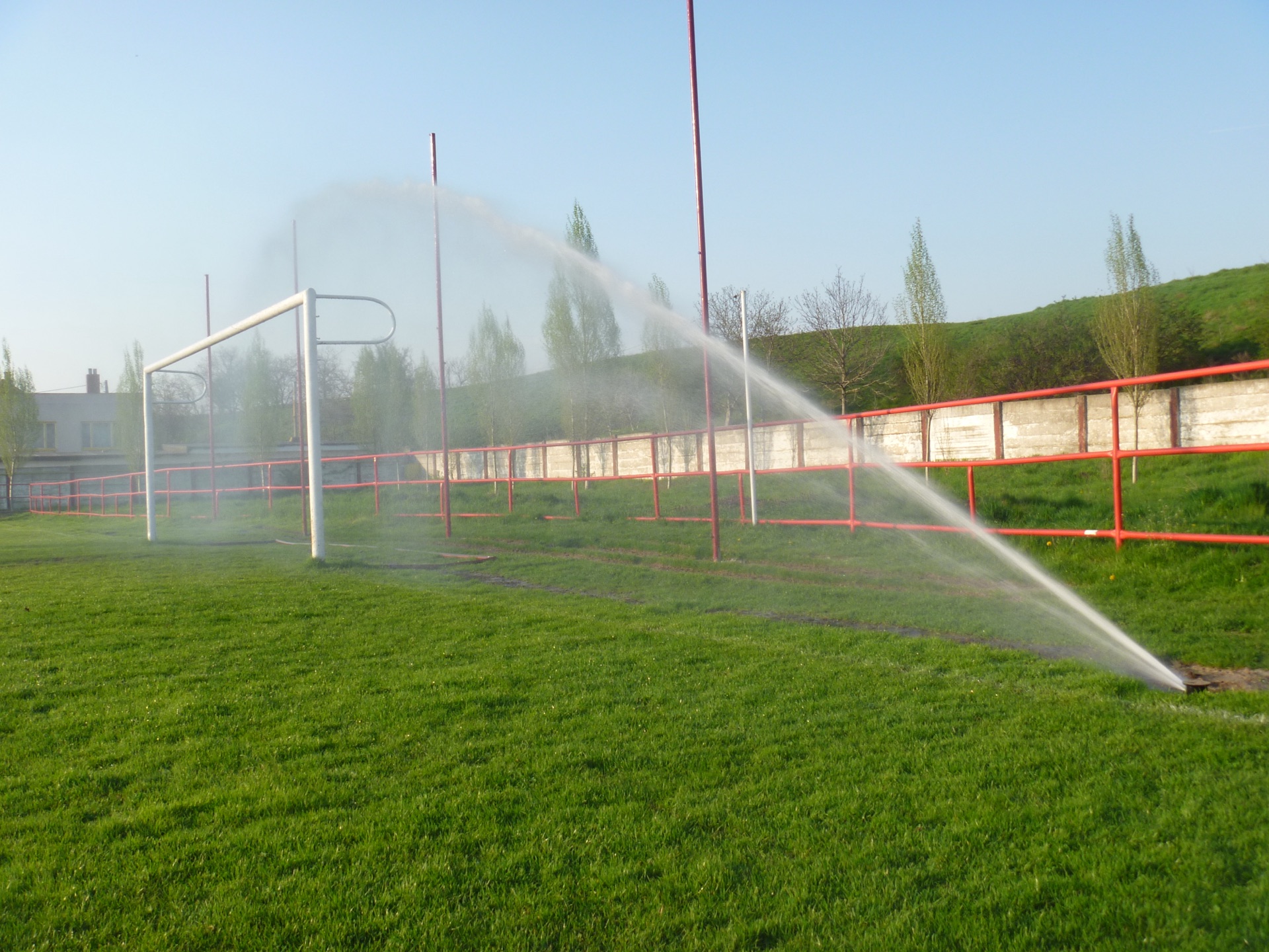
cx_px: 634
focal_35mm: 35
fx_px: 1283
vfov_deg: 40.7
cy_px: 476
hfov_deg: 52.6
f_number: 4.5
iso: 80
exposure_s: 1/200
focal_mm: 6.3
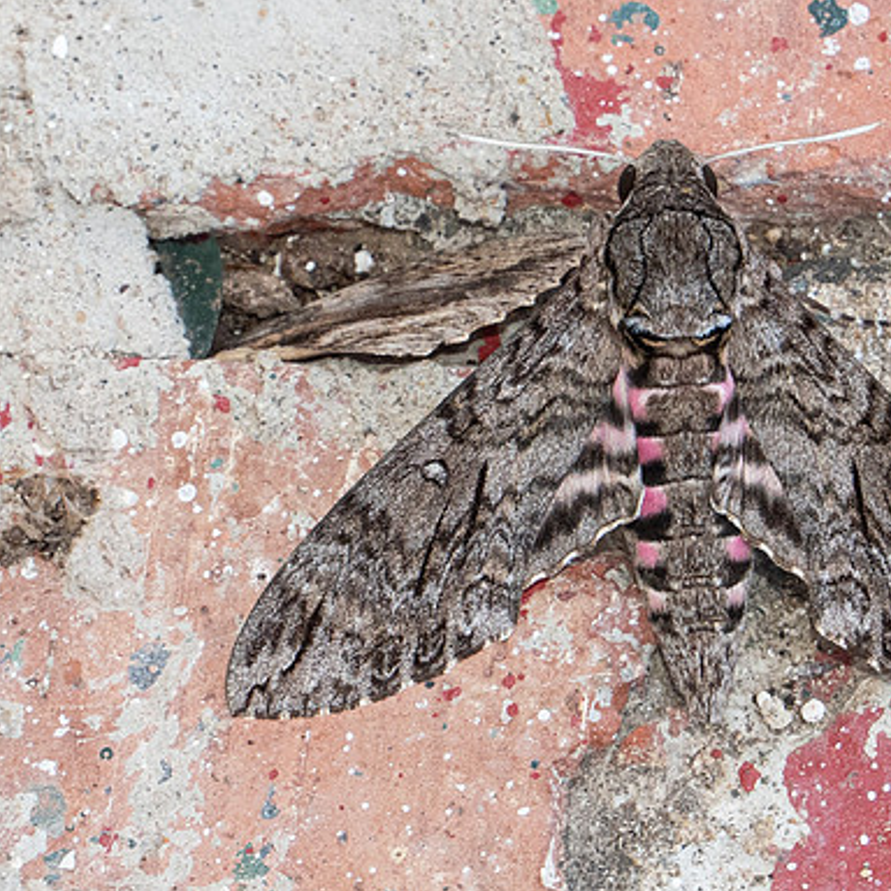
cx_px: 469
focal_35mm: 173
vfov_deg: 10.1
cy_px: 364
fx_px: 5038
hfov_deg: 10.1
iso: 800
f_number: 9
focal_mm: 35
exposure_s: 1/250
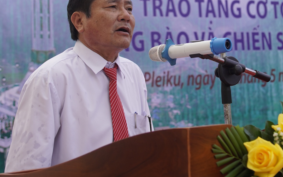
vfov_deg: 16.3
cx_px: 188
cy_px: 27
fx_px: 609
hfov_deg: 26.0
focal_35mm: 79
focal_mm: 28
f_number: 2.8
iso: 125
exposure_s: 1/250
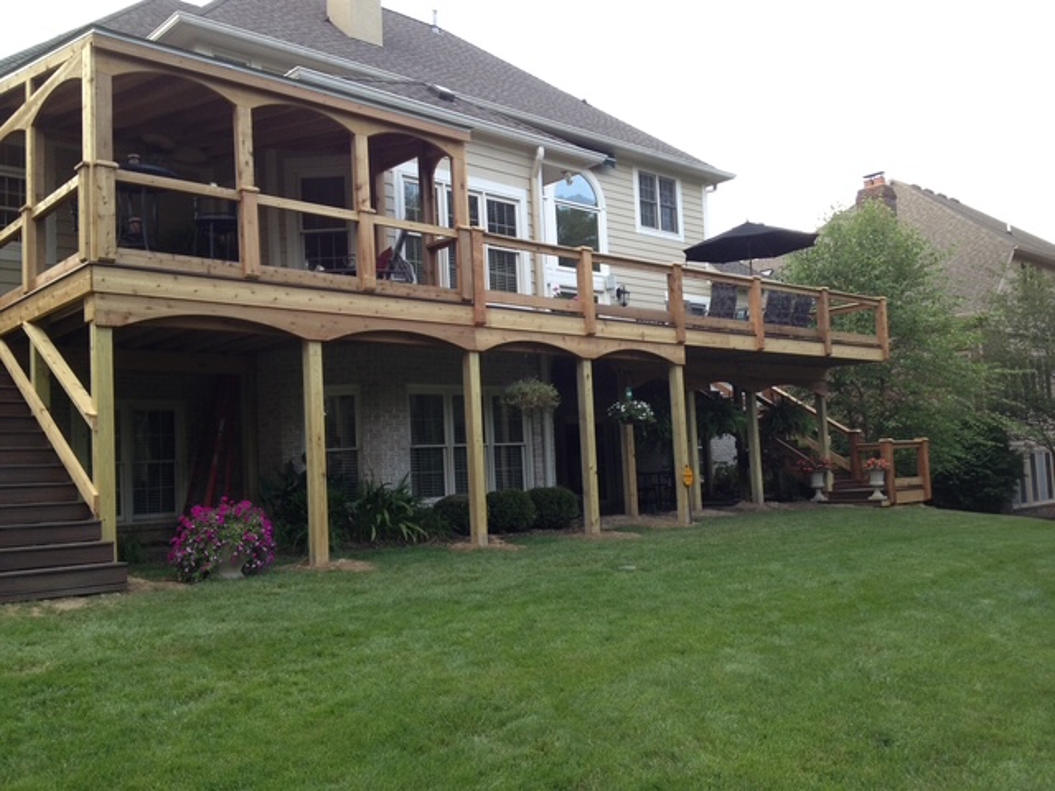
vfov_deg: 40.7
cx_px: 528
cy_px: 396
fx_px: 1067
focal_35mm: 35
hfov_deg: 52.6
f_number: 2.4
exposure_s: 1/180
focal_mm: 4.28
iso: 50
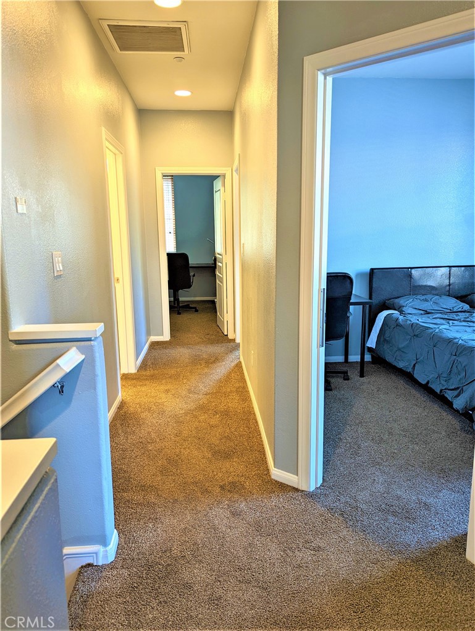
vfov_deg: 71.5
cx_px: 238
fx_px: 438
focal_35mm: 24
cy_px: 316
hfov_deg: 56.9
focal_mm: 6.81
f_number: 1.85
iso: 71
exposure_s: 1/23.8
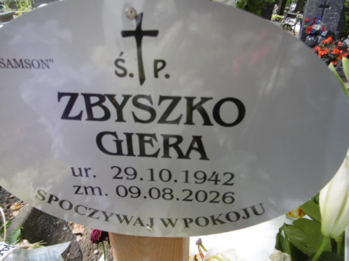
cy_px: 130
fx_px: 242
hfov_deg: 71.6
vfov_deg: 56.8
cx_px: 174
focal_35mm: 24
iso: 100
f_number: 3.1
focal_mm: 4.3
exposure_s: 1/80
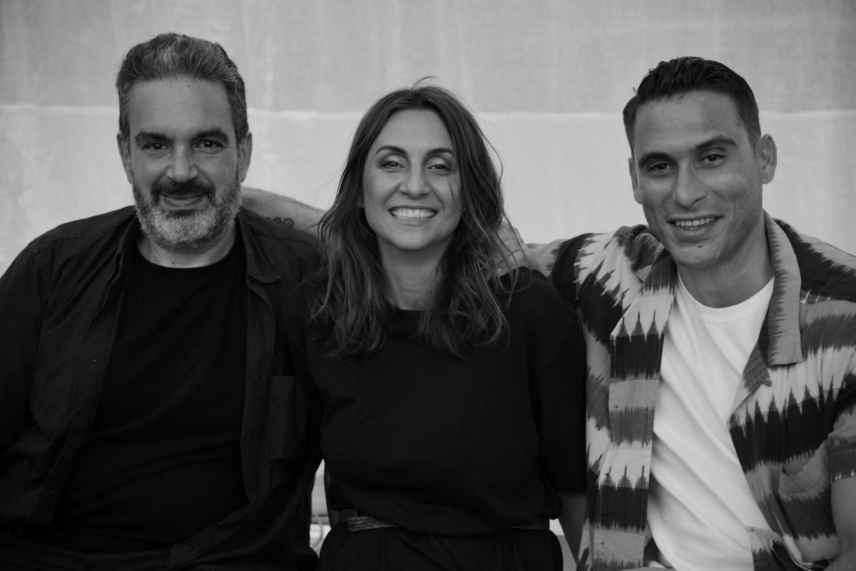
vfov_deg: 14.4
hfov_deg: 21.4
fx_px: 2260
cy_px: 286
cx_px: 428
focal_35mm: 95
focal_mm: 95
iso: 160
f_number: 4
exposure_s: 1/125
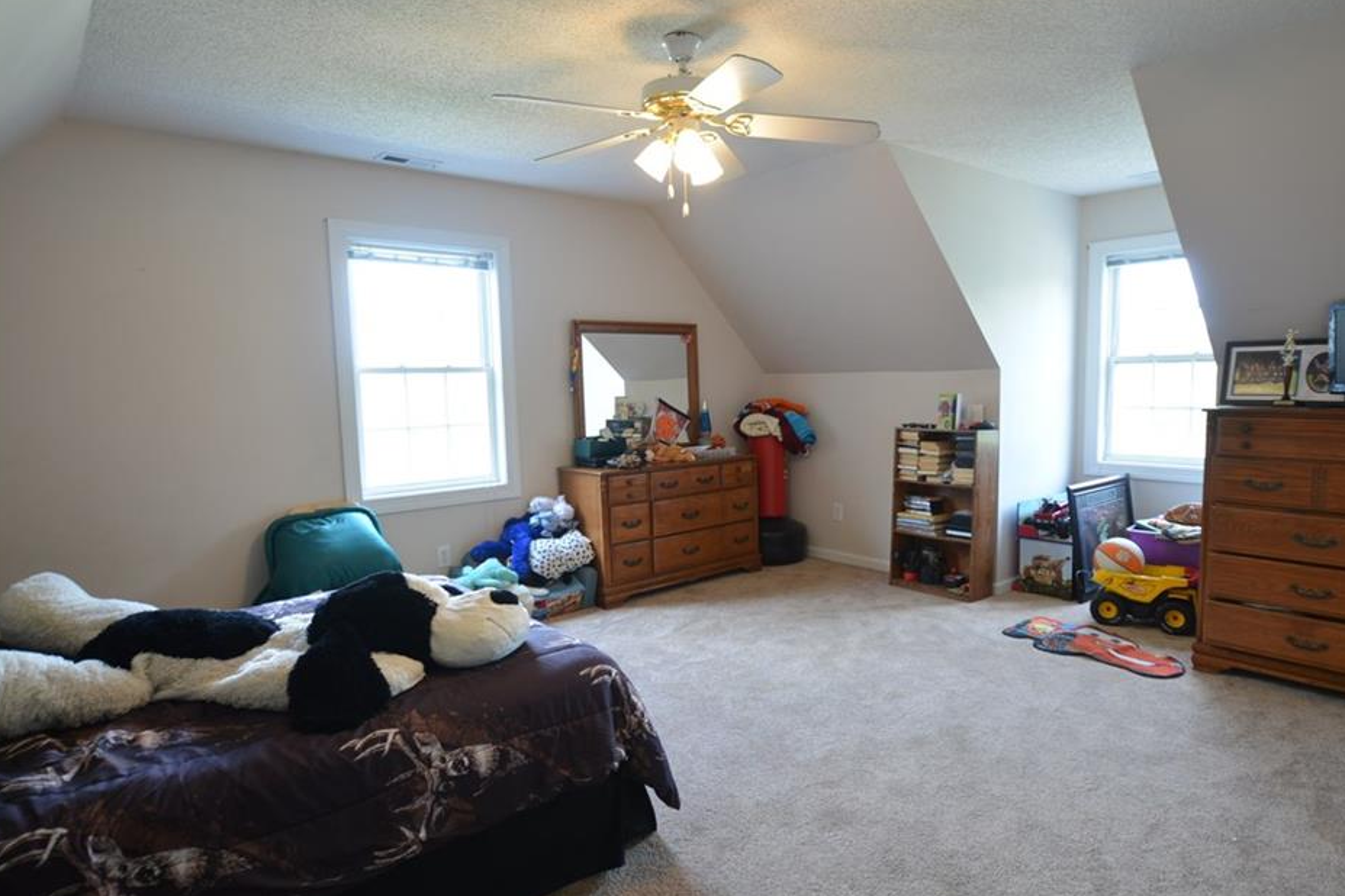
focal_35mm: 22
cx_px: 725
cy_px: 457
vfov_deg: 58.2
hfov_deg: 79.6
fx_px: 805
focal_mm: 13
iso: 100
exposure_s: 1/8
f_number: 3.8
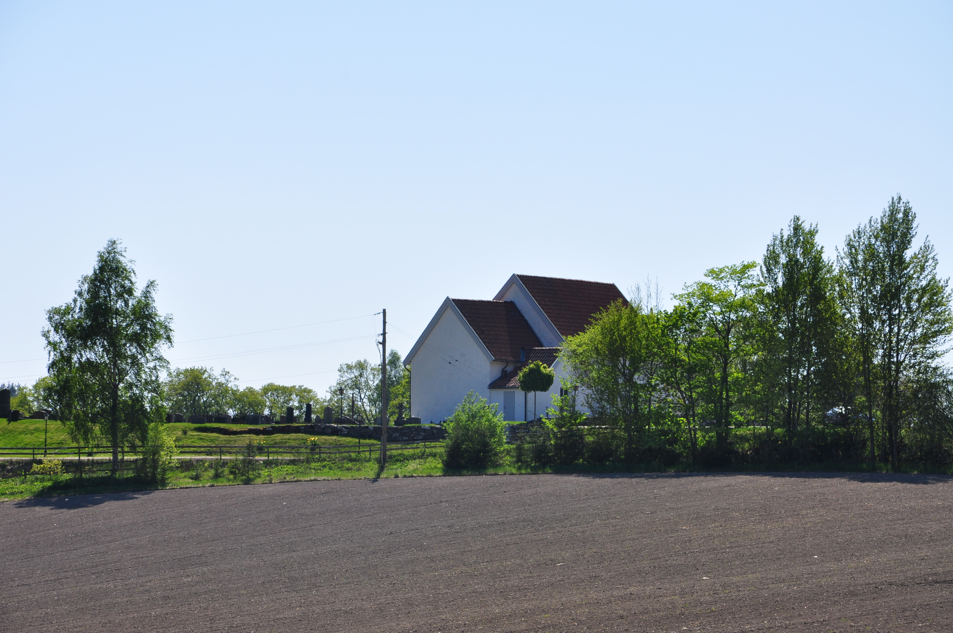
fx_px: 4164
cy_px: 316
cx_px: 476
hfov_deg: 13.1
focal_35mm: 158
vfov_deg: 8.7
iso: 200
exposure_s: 1/400
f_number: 11
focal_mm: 105
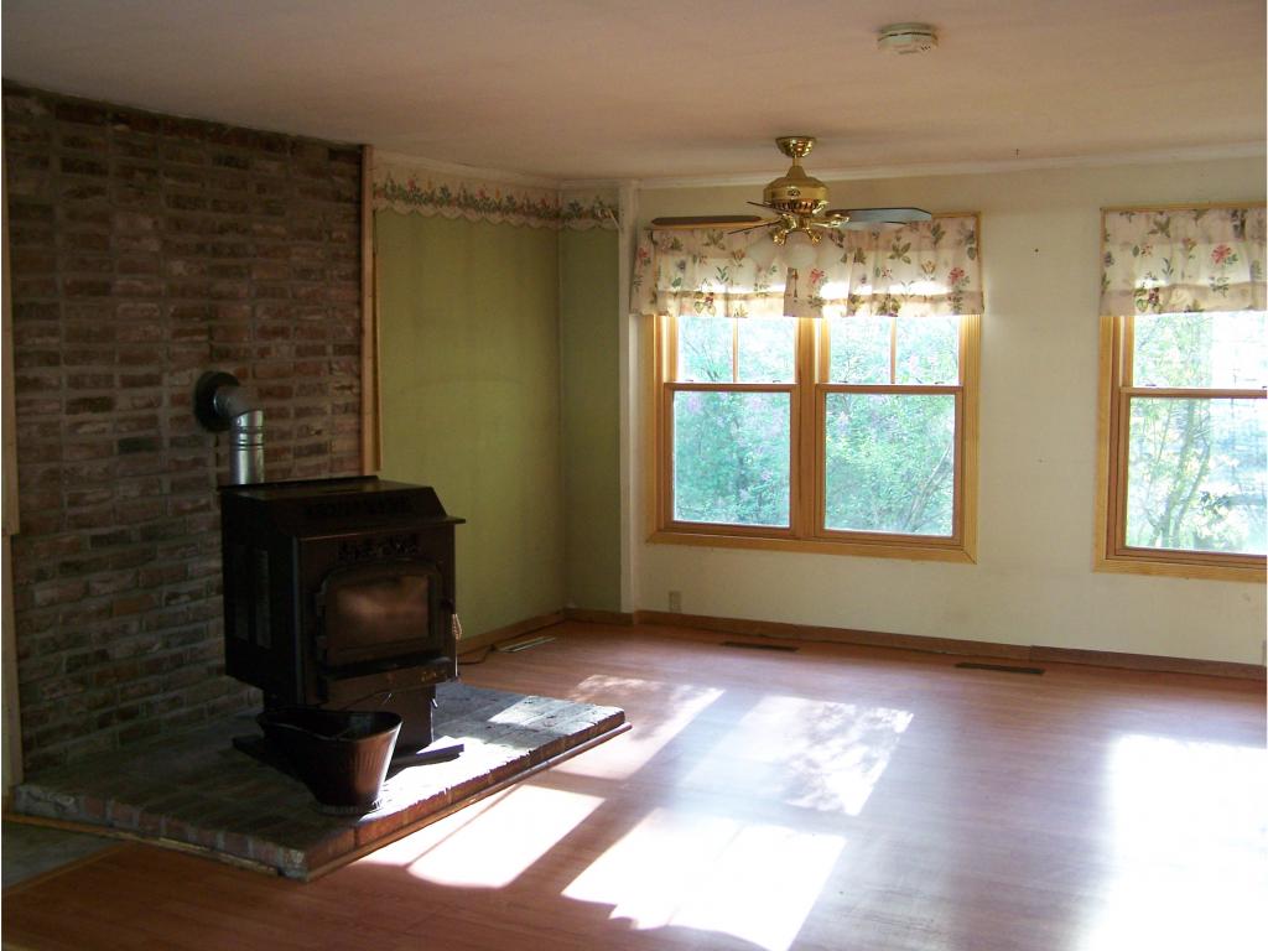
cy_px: 476
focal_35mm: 38
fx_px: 1392
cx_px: 634
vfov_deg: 37.7
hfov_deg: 49.0
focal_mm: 6.3
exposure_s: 1/25
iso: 160
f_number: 2.8
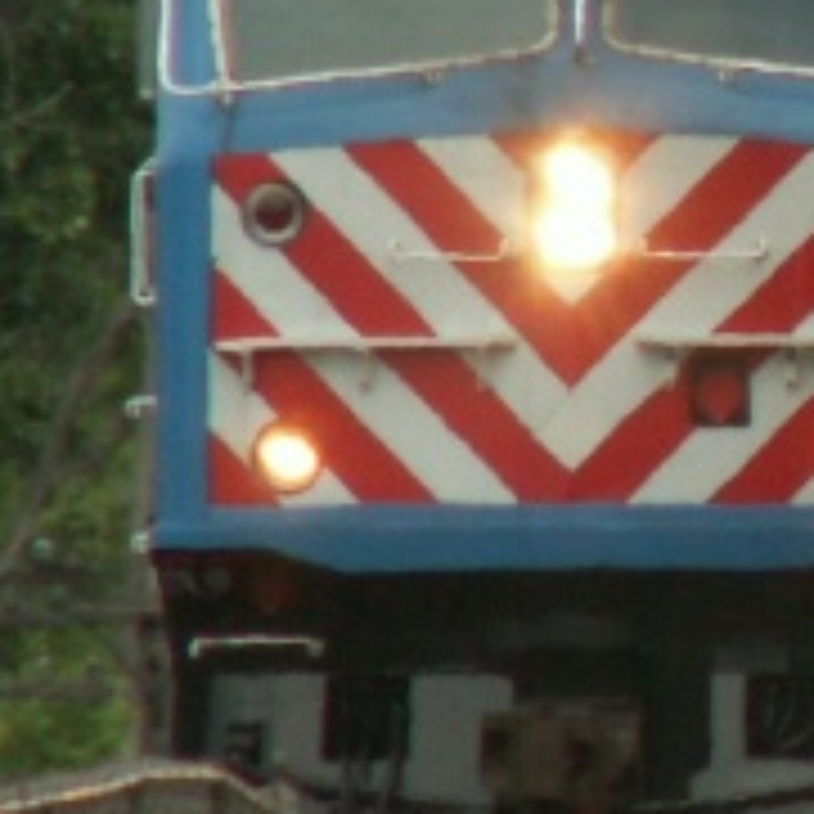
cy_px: 531
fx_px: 56029
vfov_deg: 0.8
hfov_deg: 0.8
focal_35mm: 2106
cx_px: 1412
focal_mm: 69.45
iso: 50
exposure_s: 1/250
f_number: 5.6
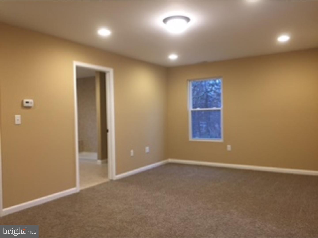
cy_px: 119
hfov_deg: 61.7
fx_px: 266
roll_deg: +0.4
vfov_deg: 48.2
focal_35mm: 29
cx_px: 159
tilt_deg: -1.4
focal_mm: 4.15
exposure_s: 1/30
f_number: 2.2
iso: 100
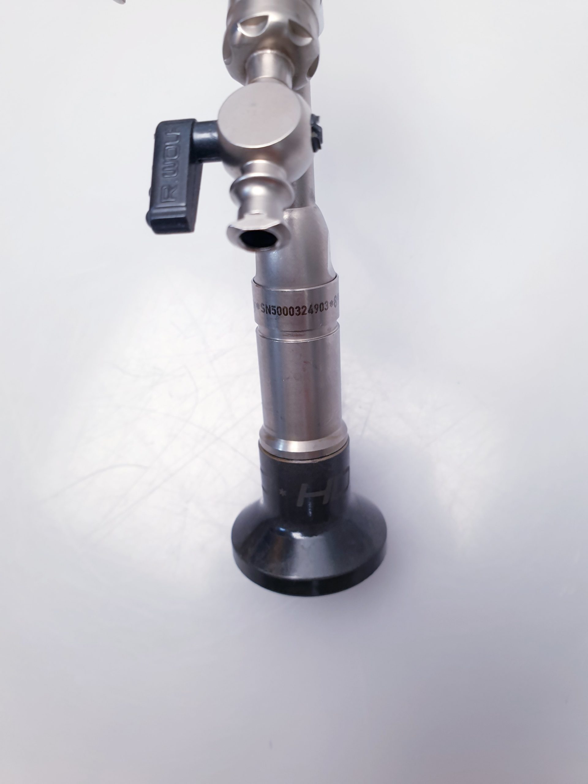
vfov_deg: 67.3
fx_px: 589
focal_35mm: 26
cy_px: 392
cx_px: 294
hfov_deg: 53.1
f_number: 2.4
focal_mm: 4.3
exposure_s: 1/50
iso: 80
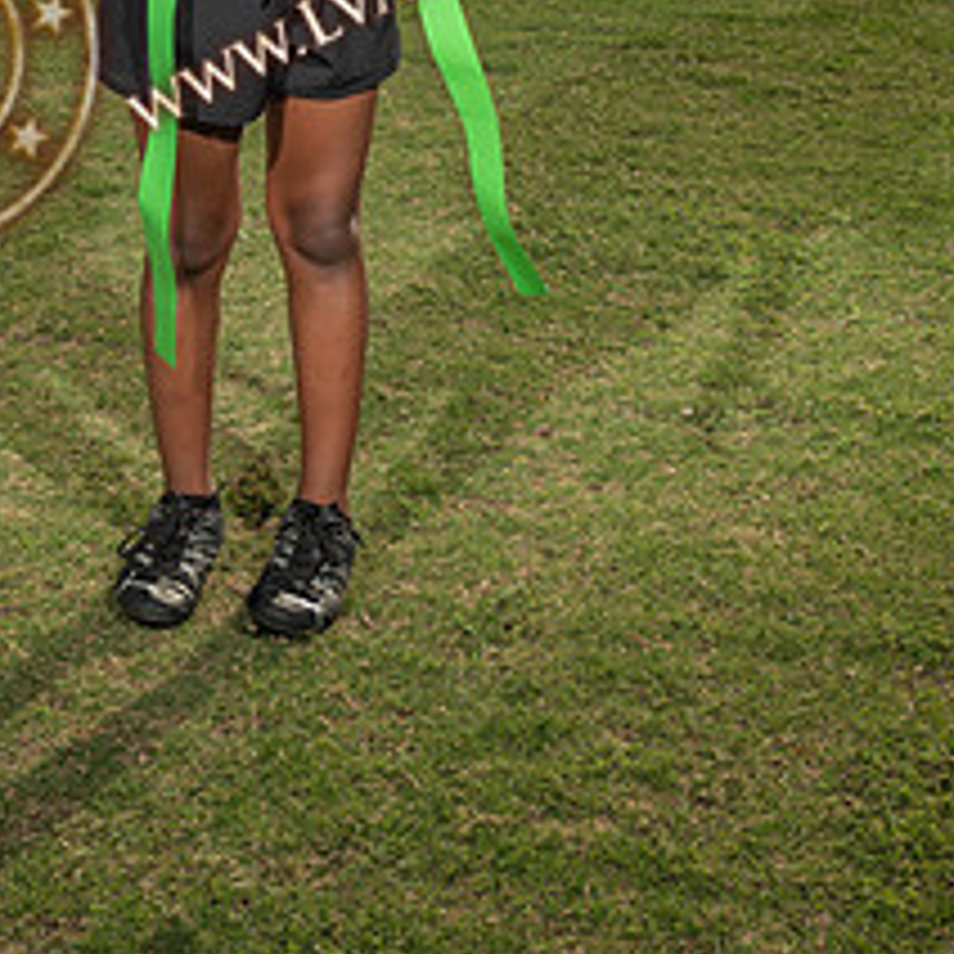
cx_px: 335
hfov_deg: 21.3
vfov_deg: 20.5
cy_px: -50
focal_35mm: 81
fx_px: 2526
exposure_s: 1/200
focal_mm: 45
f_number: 8
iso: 100
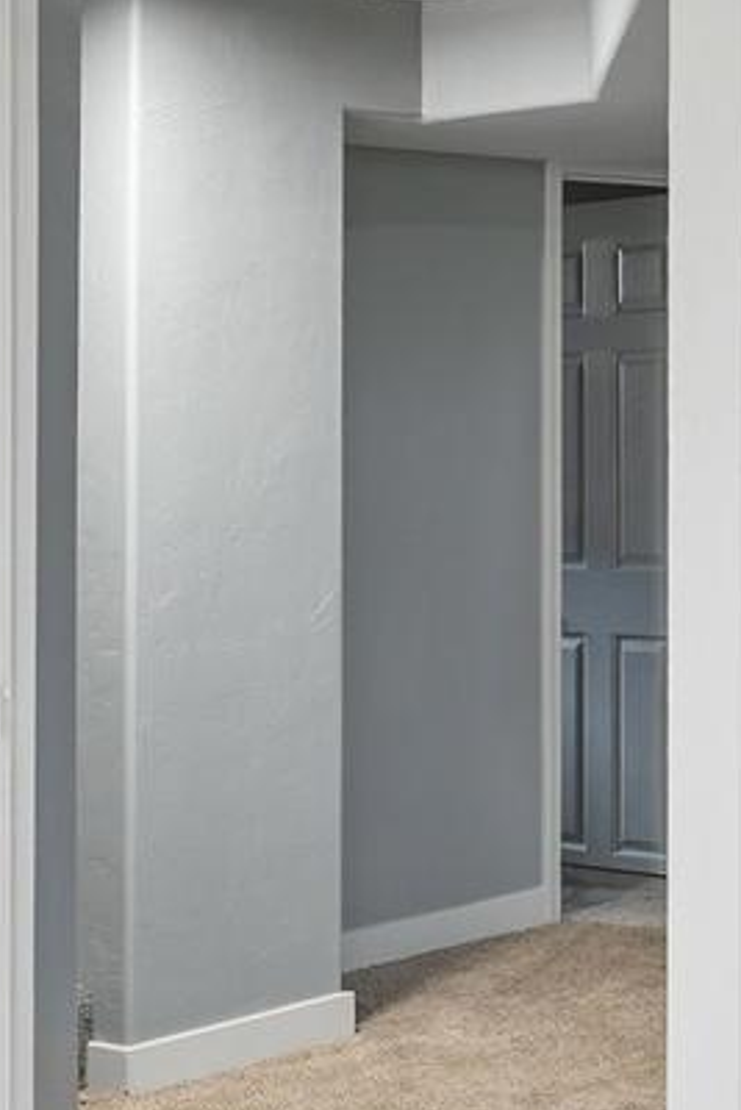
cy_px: 642
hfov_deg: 15.4
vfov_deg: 23.3
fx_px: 2684
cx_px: 755
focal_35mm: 87
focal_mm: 17
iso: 100
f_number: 8
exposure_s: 1.6
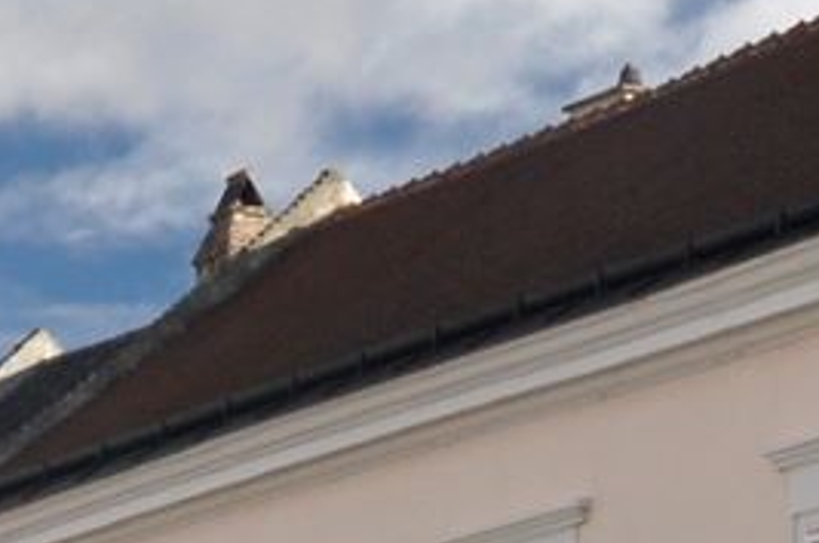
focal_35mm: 194
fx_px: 4406
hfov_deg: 10.6
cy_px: 615
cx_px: 67
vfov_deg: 7.0
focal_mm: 18
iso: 400
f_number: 11
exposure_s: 1/125
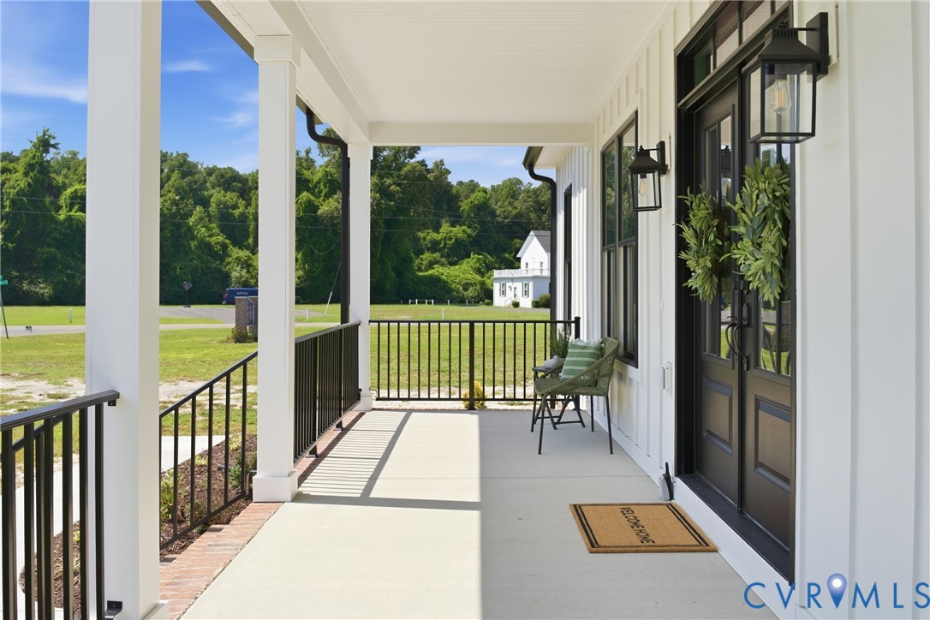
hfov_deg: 58.0
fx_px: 840
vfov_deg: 40.5
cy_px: 310
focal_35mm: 32
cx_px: 465
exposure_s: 1/400
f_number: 7.1
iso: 250
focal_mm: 32.5
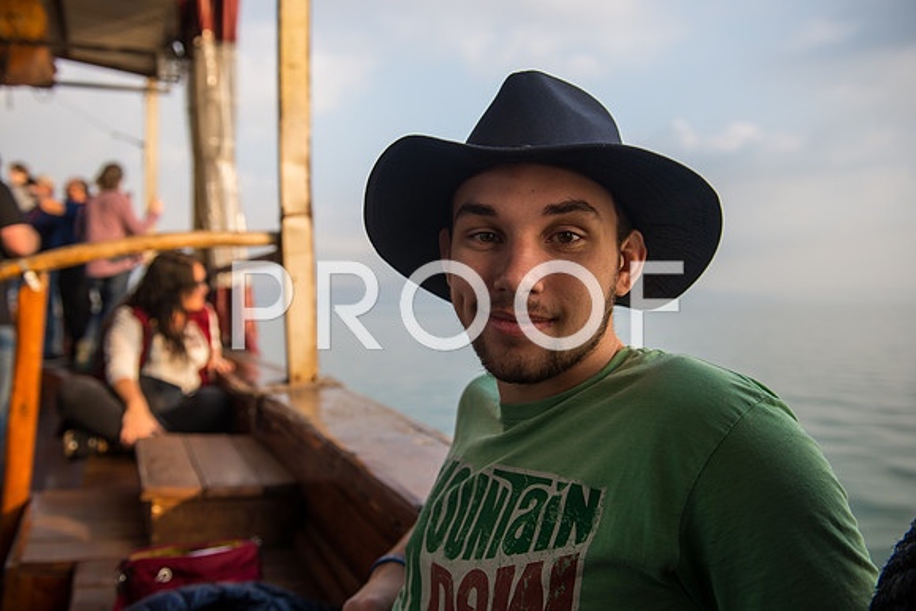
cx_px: 458
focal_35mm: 29
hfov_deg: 63.6
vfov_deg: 45.0
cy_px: 306
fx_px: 738
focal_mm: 29
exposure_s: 1/320
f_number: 2.8
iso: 100
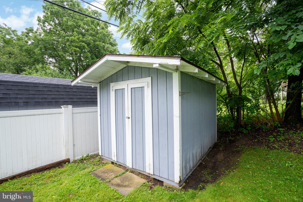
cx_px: 152
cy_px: 101
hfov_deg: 96.7
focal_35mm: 16
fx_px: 135
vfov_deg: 73.7
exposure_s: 1/20
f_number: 7.1
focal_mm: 16
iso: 320
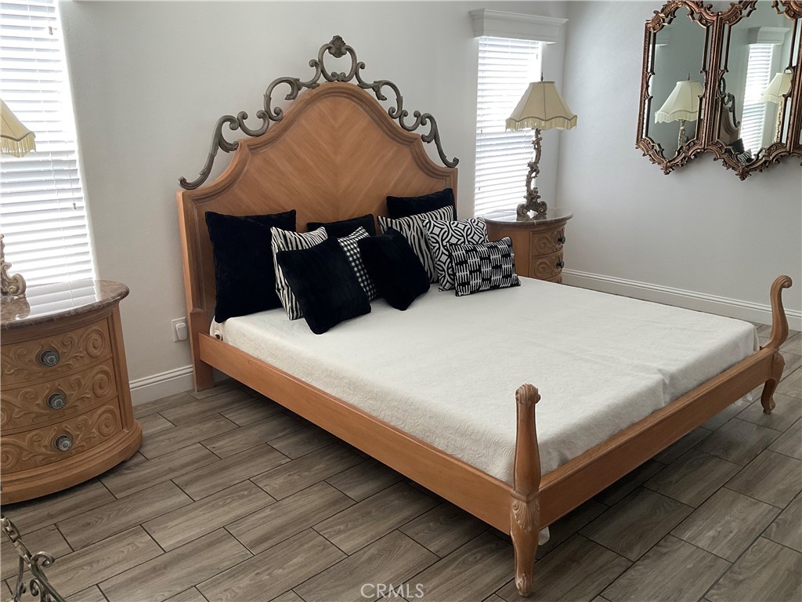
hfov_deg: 61.7
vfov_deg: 48.2
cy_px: 301
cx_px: 401
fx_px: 672
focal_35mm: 29
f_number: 1.8
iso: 64
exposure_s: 1/60
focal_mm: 3
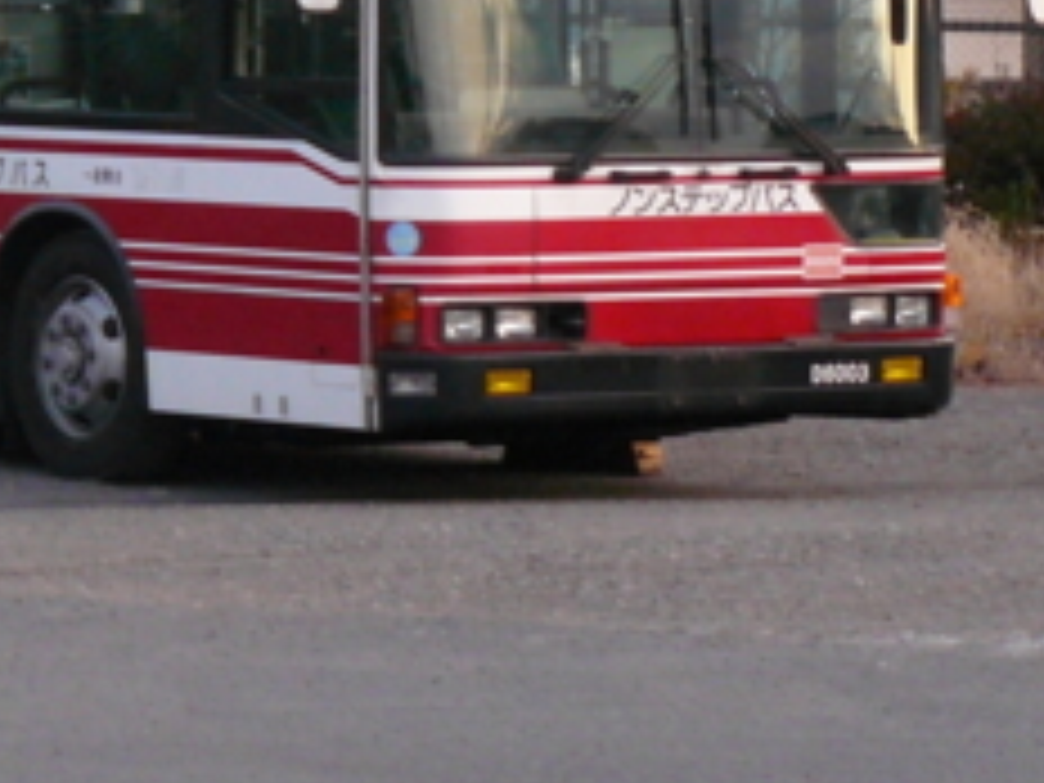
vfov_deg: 4.3
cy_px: -4
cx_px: 72
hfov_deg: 5.7
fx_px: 10465
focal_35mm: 347
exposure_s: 1/4
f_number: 3.2
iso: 200
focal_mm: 18.6
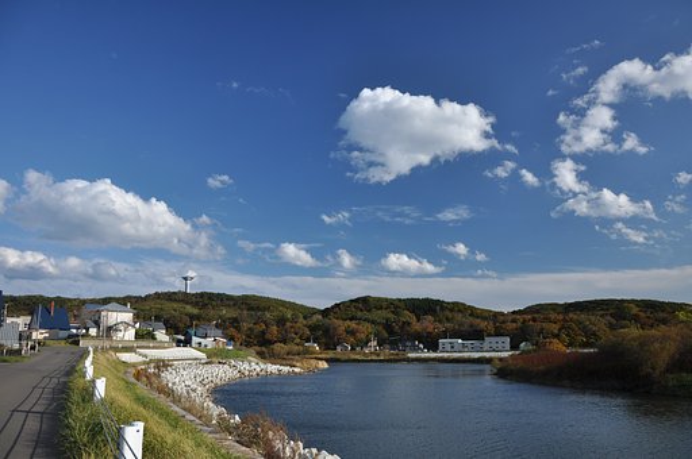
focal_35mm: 27
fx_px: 518
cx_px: 346
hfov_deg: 67.4
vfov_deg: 47.8
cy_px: 230
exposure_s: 1/500
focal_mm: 18
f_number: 5.6
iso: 200
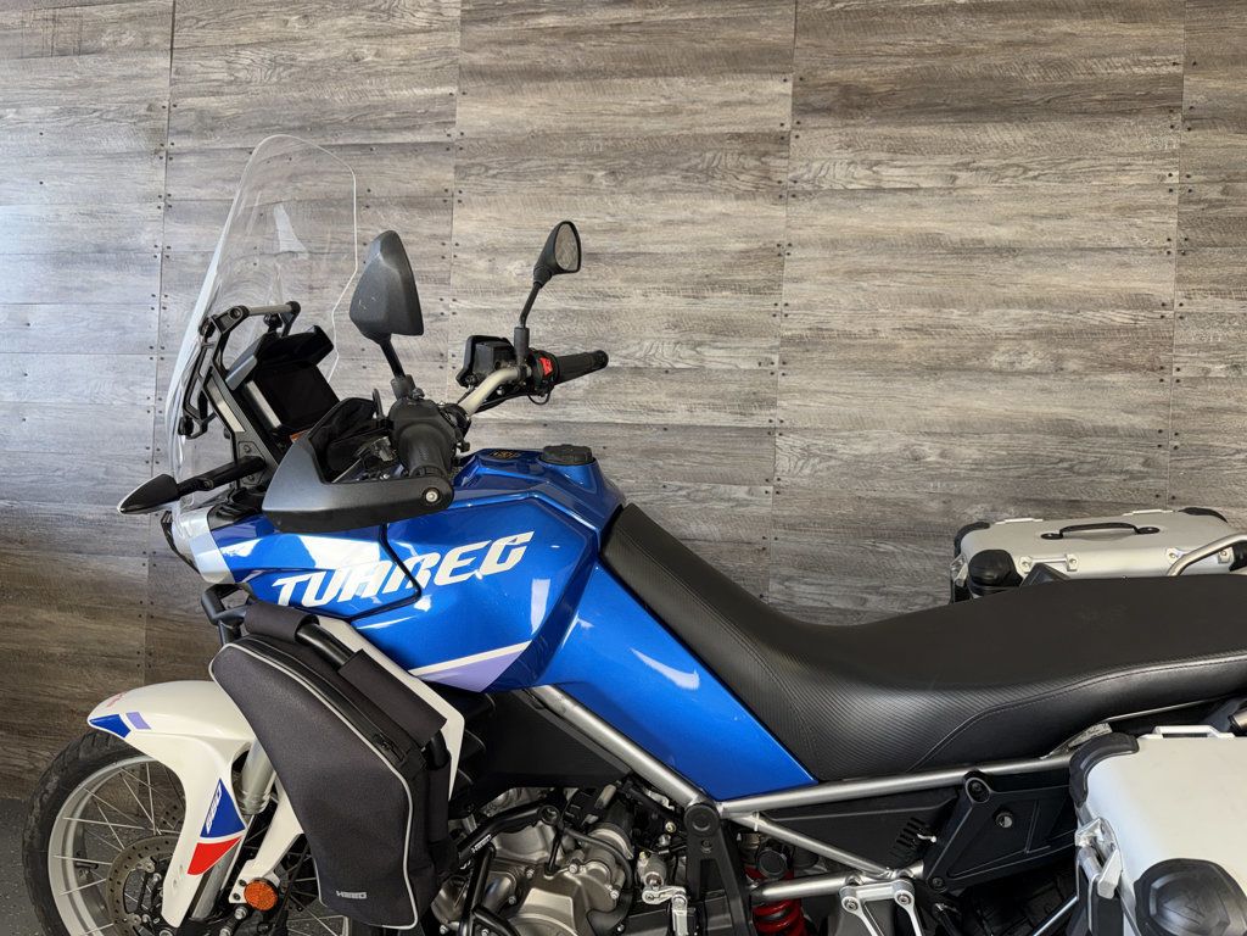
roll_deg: -1.9
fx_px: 865
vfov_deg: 56.8
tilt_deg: +0.7
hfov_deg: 71.6
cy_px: 468
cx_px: 624
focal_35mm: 24
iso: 64
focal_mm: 6.76
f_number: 1.78
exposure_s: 1/27
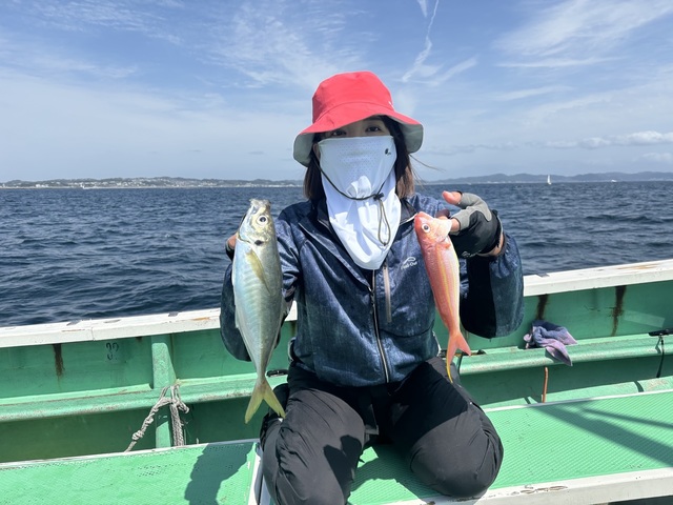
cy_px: 252
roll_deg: +0.5
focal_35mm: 26
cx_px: 336
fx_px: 505
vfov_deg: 53.1
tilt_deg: -6.9
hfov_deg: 67.3
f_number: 1.6
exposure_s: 1/3937
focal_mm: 5.96
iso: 50
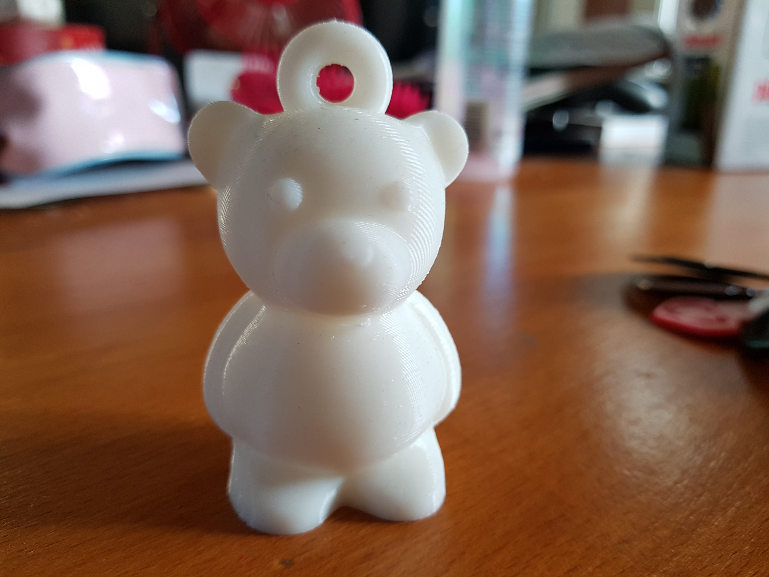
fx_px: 578
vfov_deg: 53.1
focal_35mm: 26
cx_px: 384
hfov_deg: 67.3
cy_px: 288
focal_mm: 4.2
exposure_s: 1/46
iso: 160
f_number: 1.7
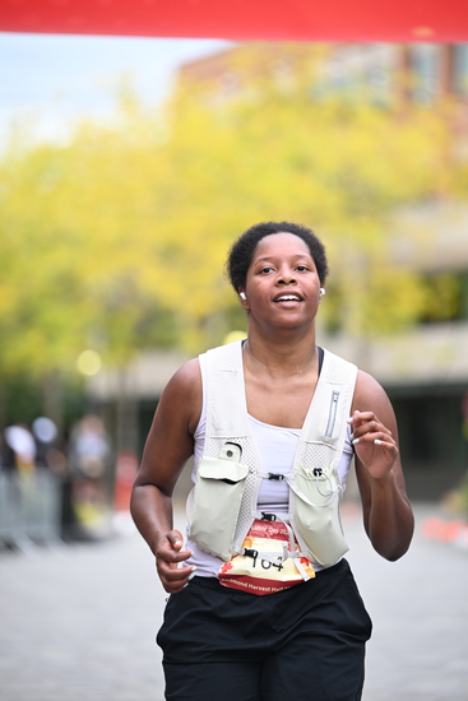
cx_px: 234
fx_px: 2826
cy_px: 350
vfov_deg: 14.1
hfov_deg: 9.5
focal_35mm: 145
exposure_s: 1/1600
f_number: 2.8
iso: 640
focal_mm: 145
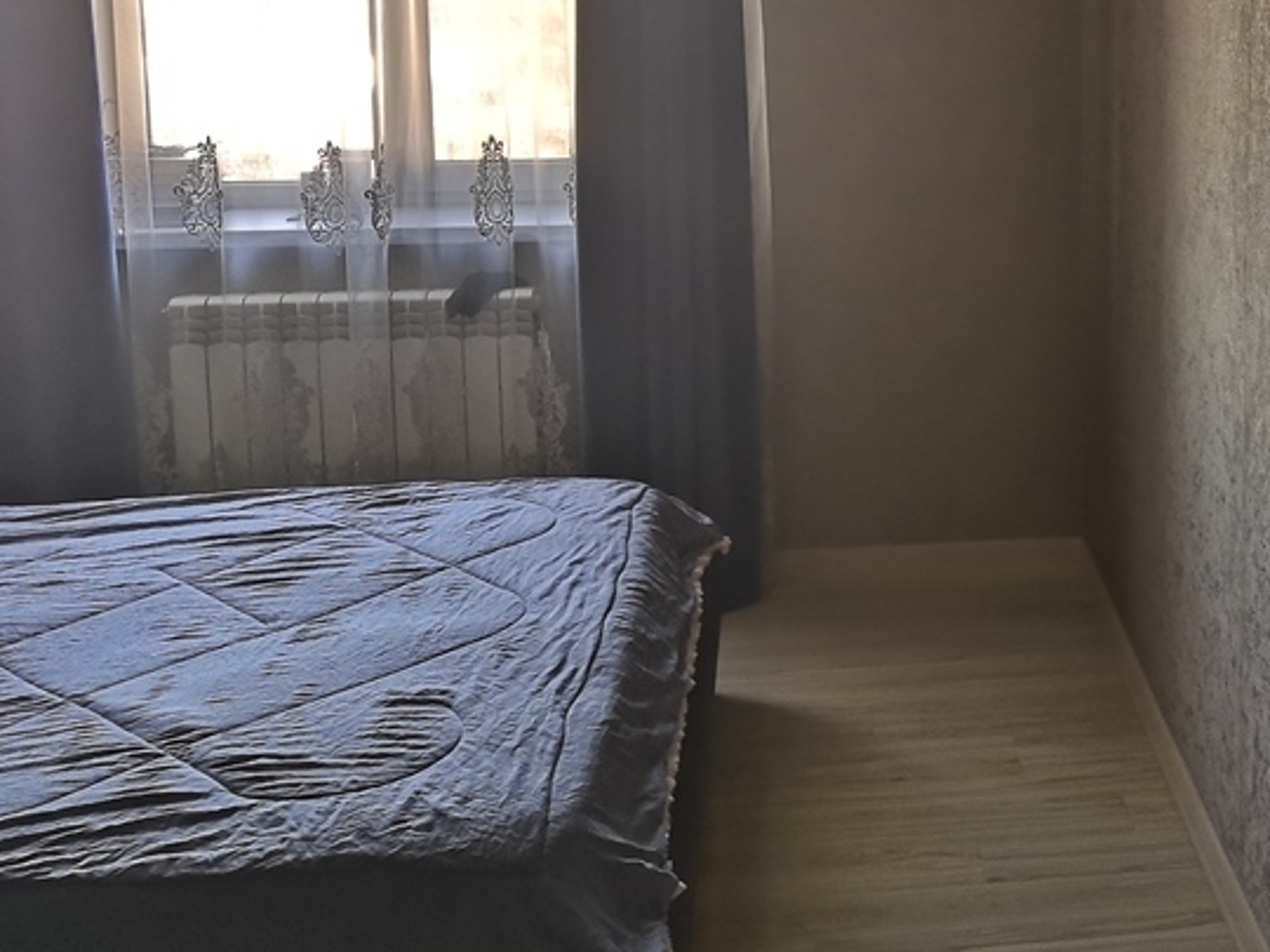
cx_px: 1056
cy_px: 197
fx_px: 1834
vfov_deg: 28.5
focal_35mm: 50
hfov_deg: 36.6
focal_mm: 3.95
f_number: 1.8
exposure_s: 1/40
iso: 320
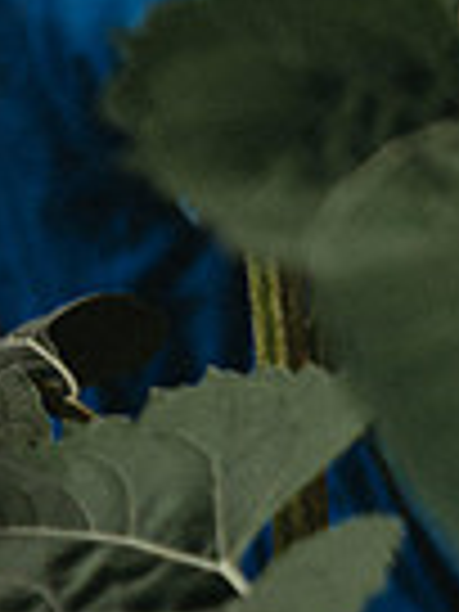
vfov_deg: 6.9
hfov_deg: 5.0
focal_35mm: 288
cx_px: 1260
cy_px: 358
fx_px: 5092
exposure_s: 1/500
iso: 100
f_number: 2.8
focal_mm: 70
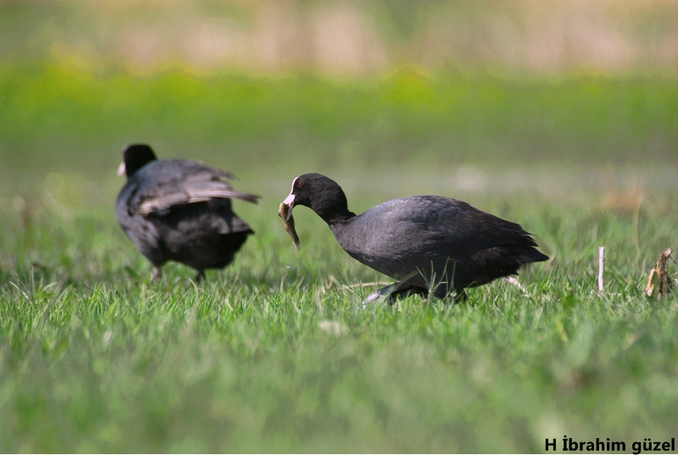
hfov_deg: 2.7
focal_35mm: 750
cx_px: 339
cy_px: 228
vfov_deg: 1.8
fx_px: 14154
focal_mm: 500
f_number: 8
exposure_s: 1/800
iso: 800
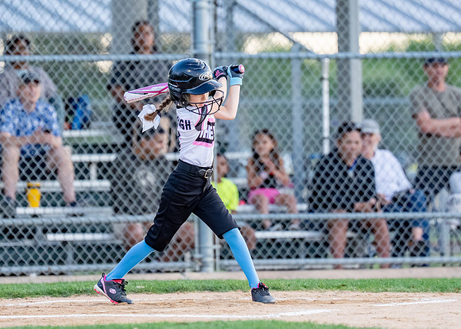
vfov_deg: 3.7
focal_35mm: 393
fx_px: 5141
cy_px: 99
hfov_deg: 5.1
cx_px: 194
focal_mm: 200
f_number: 2.8
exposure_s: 1/2000
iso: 1600
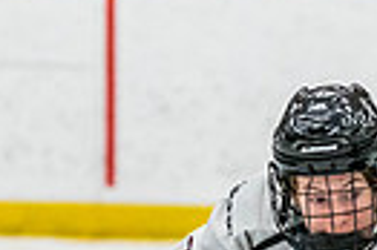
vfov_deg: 1.8
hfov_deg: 2.6
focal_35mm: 778
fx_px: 8137
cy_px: 594
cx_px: 702
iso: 2000
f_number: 2.8
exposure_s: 1/640
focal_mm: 116
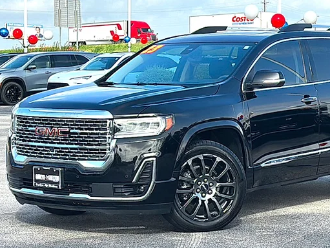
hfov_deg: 21.9
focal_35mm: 89
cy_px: 131
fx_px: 848
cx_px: 214
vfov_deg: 16.6
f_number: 1.78
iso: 64
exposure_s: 1/2545
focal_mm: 6.86
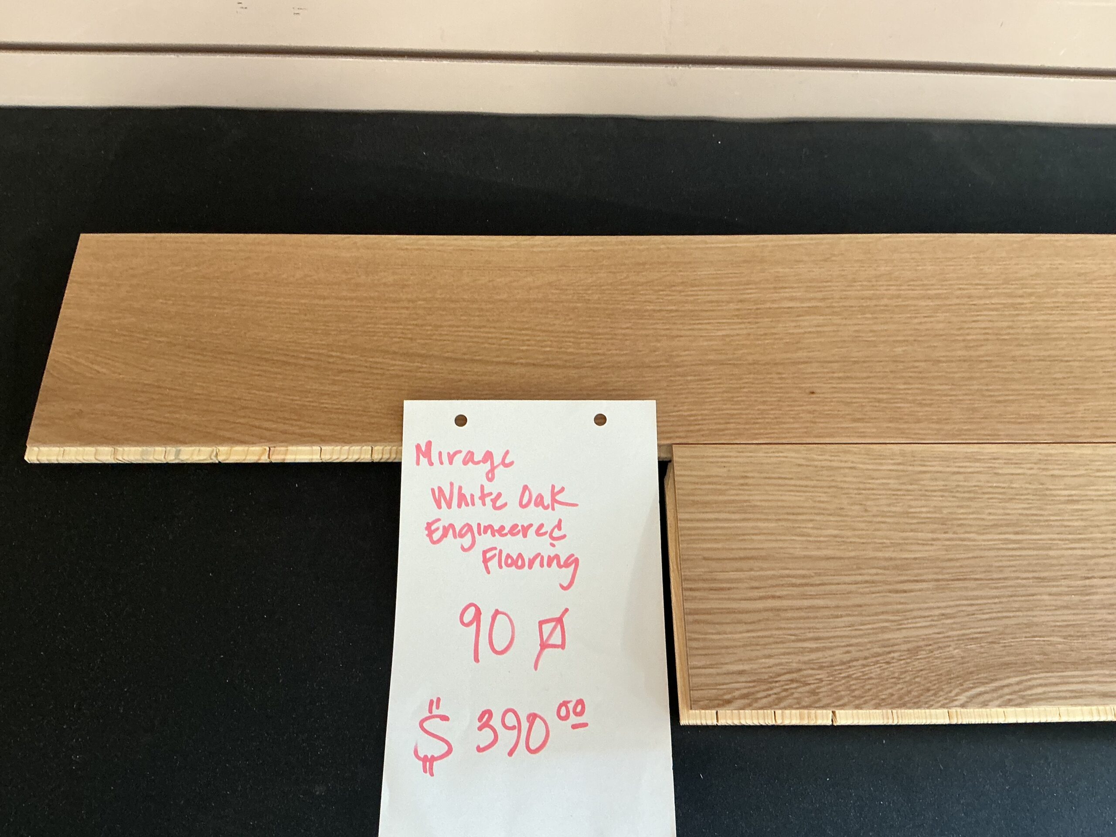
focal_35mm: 29
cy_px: 418
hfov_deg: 61.7
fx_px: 935
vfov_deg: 48.2
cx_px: 558
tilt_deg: -63.9
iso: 160
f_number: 1.8
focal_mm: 3
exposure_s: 1/60
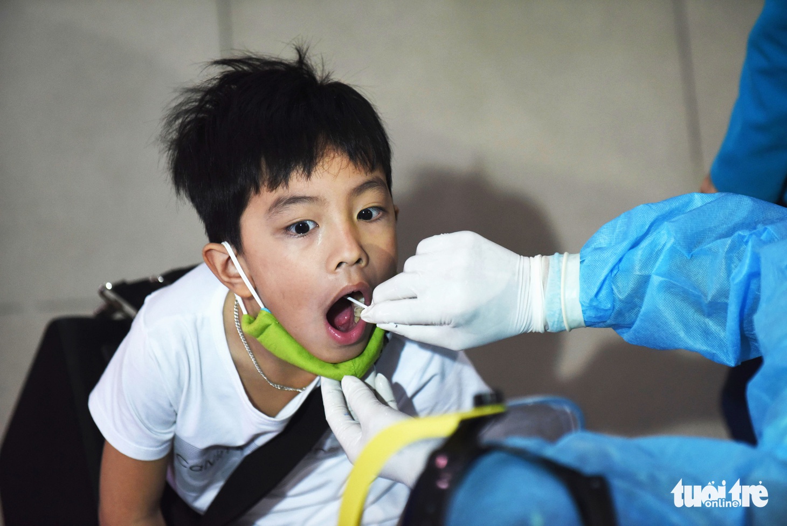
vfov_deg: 6.9
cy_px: 263
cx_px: 394
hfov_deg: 10.3
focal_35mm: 200
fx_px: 4374
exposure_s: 1/125
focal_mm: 200
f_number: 5
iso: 2500
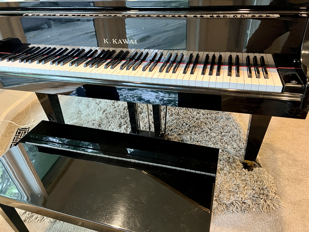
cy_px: 116
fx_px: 232
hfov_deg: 67.3
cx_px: 154
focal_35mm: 26
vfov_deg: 53.1
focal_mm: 5.7
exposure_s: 1/40
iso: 400
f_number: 1.5
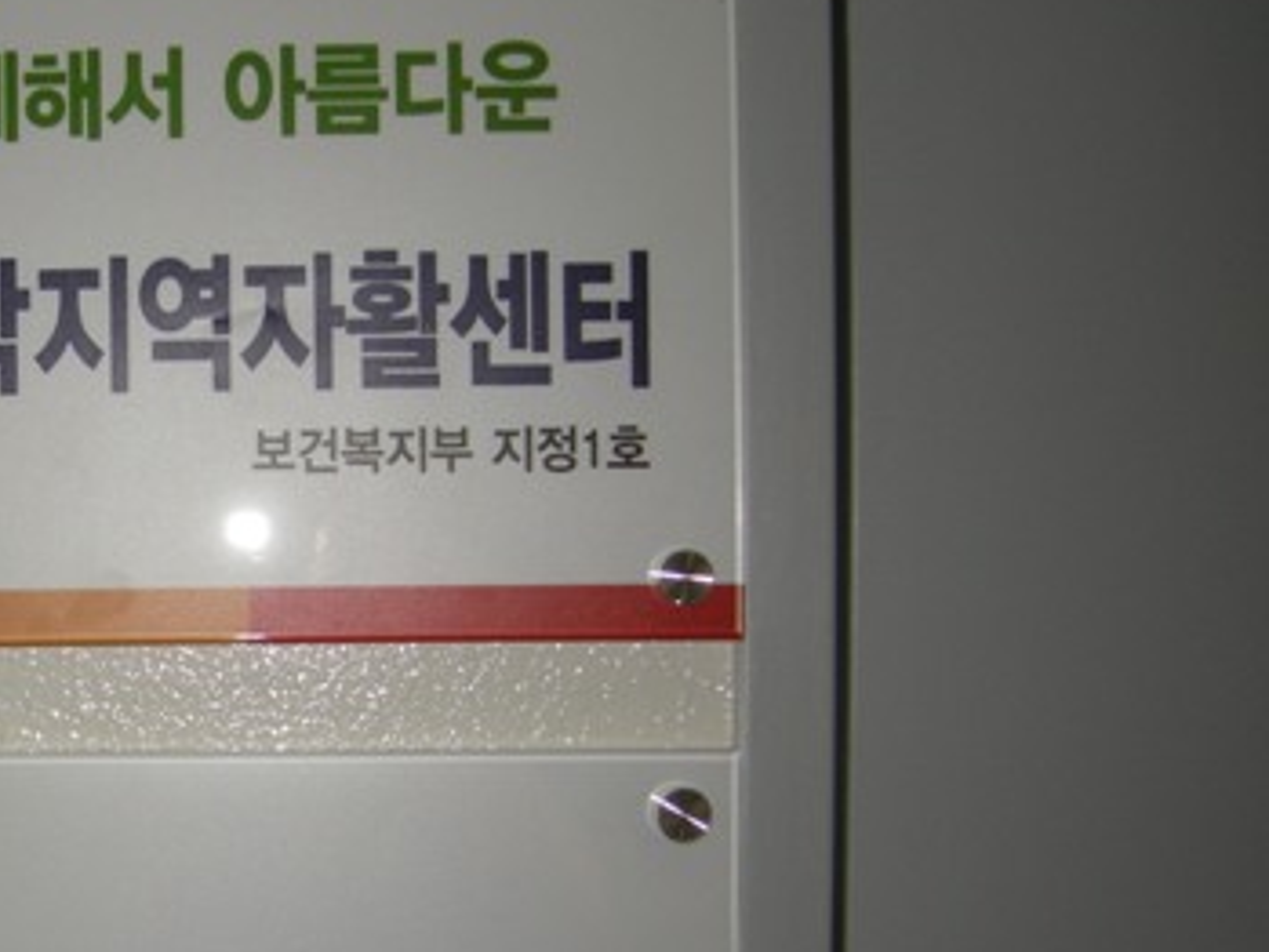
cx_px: 113
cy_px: 701
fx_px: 2420
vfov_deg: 22.1
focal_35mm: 66
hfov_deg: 28.2
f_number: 2.7
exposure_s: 1/30
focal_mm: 7.5
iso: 64
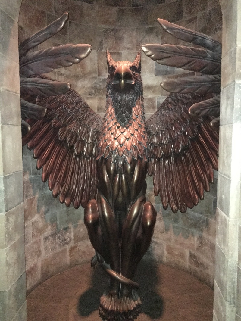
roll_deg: +1.0
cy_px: 160
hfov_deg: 48.2
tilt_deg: -4.9
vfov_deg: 61.6
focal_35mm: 29
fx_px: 269
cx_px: 120
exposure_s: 1/16
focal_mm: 4.15
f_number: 2.2
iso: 1250
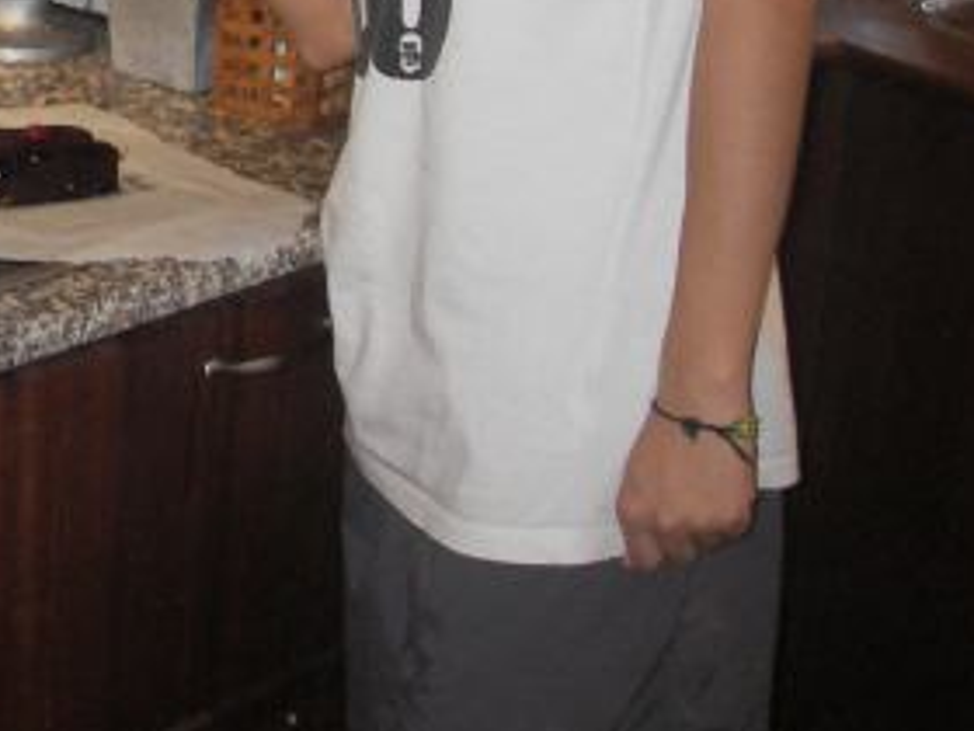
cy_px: -80
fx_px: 2448
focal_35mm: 87
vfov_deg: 16.4
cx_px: -94
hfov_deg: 21.4
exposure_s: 1/30
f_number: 3.3
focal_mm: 6.3
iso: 100
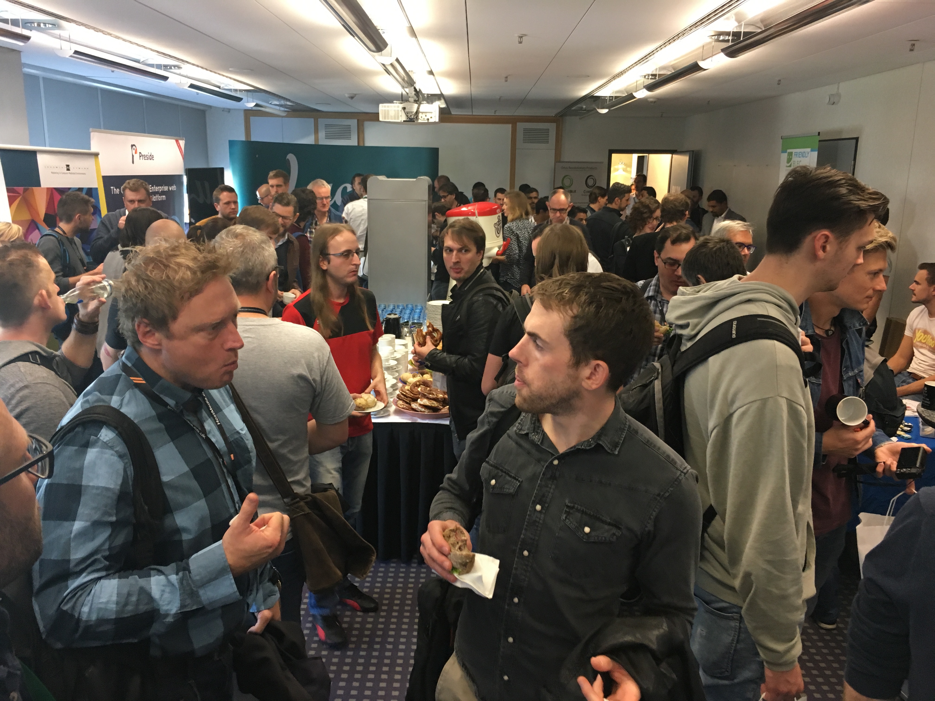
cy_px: 350
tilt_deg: -12.7
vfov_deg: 48.2
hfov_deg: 61.7
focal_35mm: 29
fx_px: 783
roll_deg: -0.8
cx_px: 468
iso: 160
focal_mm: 4.15
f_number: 2.2
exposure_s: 1/33
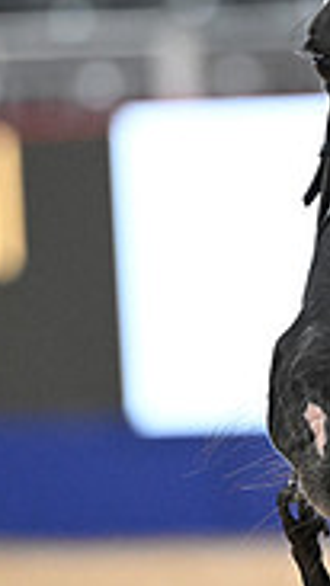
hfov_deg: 1.9
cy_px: 146
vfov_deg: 3.4
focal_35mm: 631
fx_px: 9811
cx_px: 730
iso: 6400
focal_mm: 190
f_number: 4.5
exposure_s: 1/500
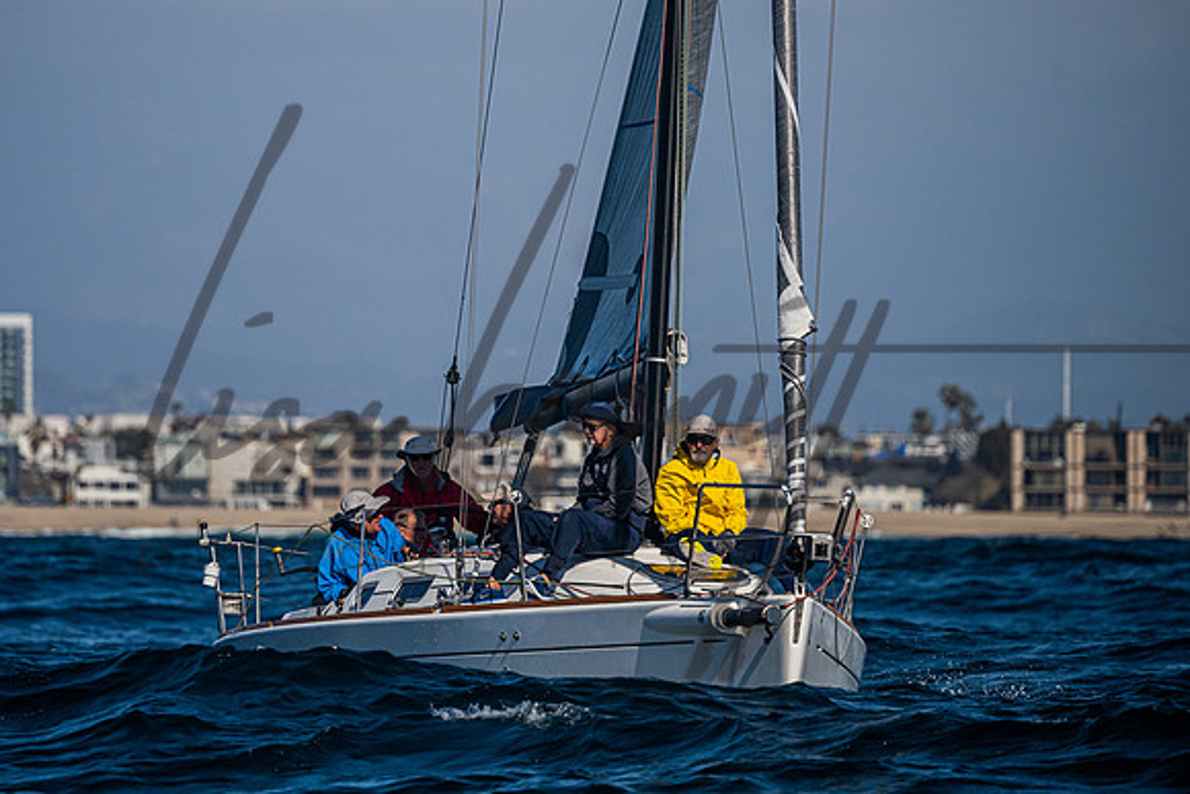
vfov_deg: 2.8
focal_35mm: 493
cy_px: 309
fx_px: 16305
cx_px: 474
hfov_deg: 4.2
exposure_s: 1/6400
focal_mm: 400
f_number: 6.3
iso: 400
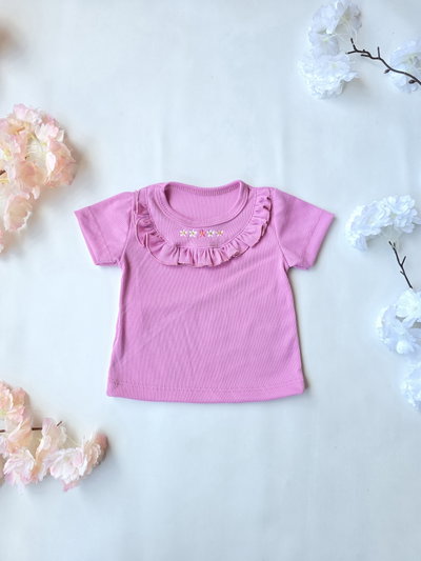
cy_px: 280
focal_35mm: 23
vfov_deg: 73.9
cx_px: 210
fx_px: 373
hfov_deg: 58.9
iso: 160
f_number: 1.7
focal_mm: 6.3
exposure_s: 1/182
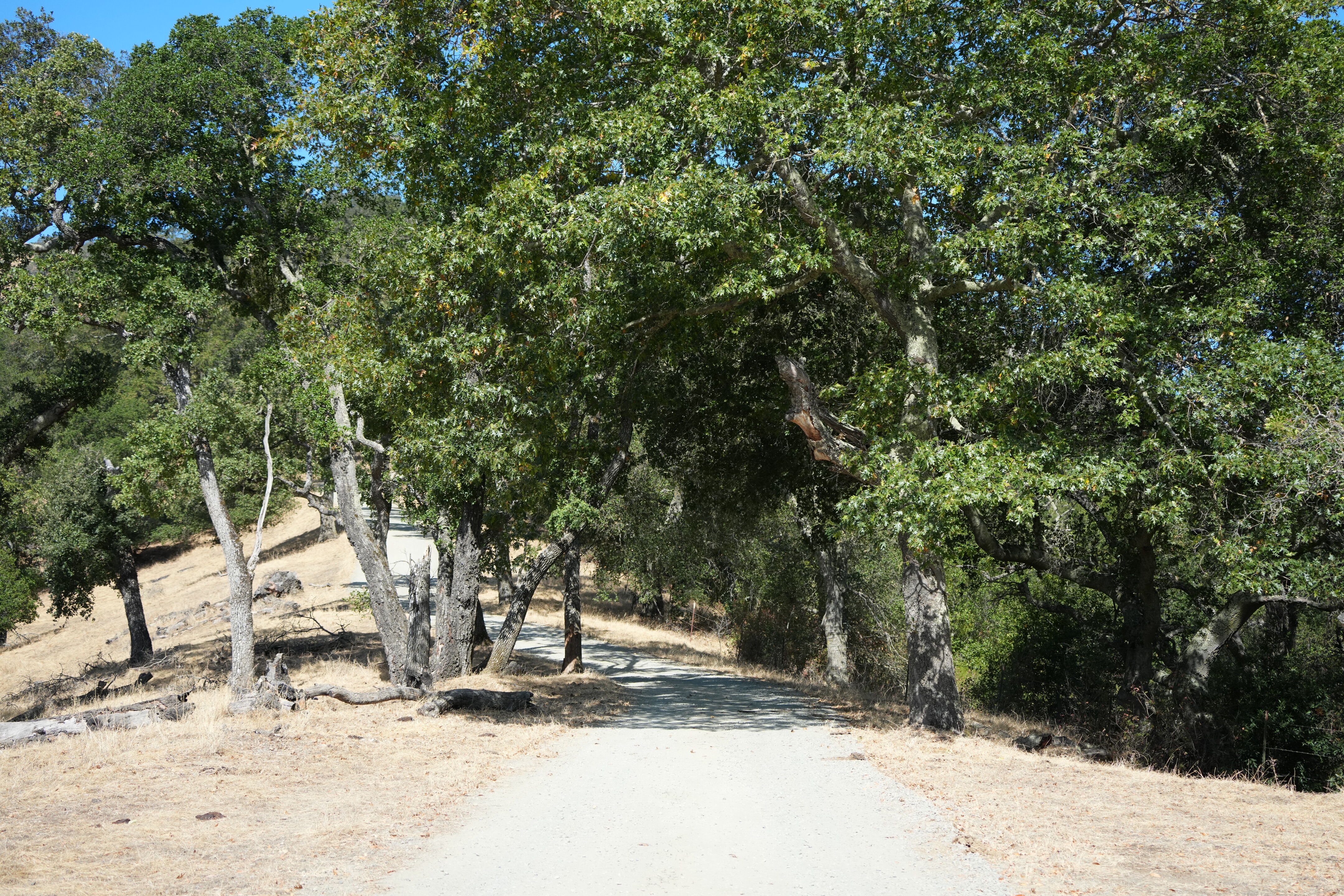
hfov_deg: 39.6
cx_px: 672
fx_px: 1867
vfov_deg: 27.0
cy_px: 448
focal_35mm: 50
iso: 500
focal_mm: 50
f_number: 4.5
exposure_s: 1/1600
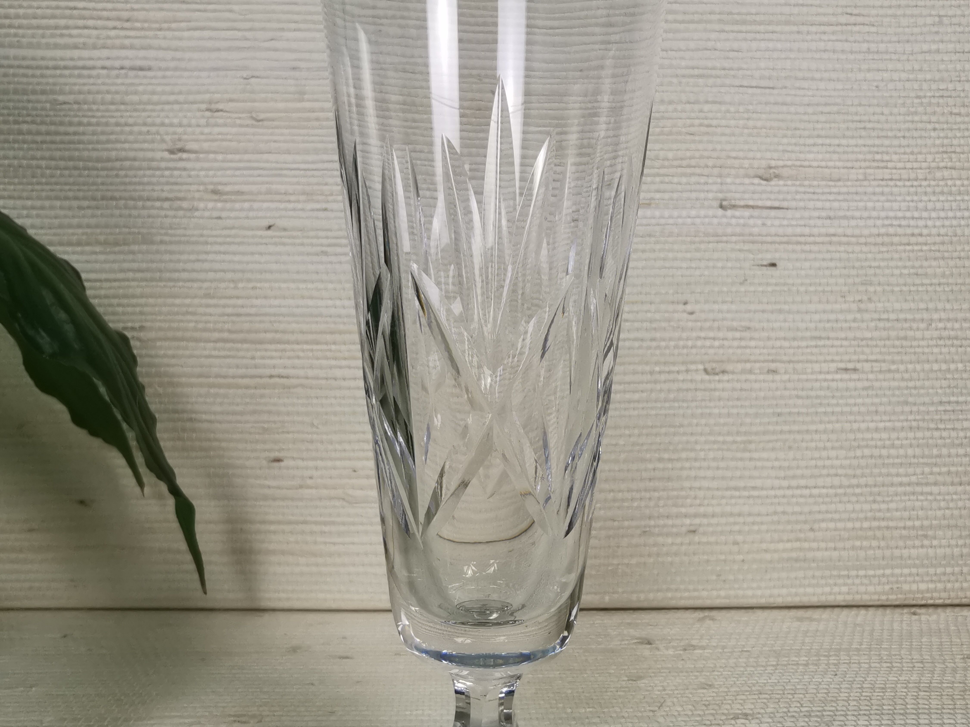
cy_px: 364
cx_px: 485
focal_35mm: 27
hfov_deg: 65.3
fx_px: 757
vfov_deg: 51.4
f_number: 2.2
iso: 64
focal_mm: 2.26
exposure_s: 1/50
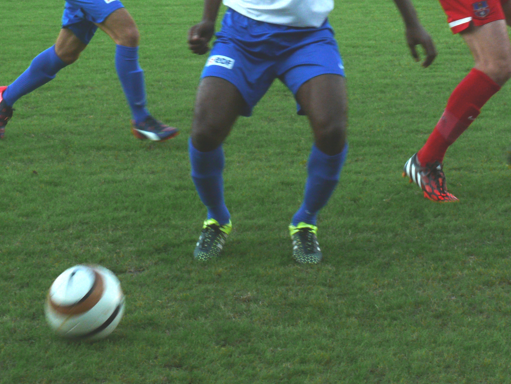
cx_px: 336
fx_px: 1801
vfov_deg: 12.1
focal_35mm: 122
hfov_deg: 16.1
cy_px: 86
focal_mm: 16.3
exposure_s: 1/250
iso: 100
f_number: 5
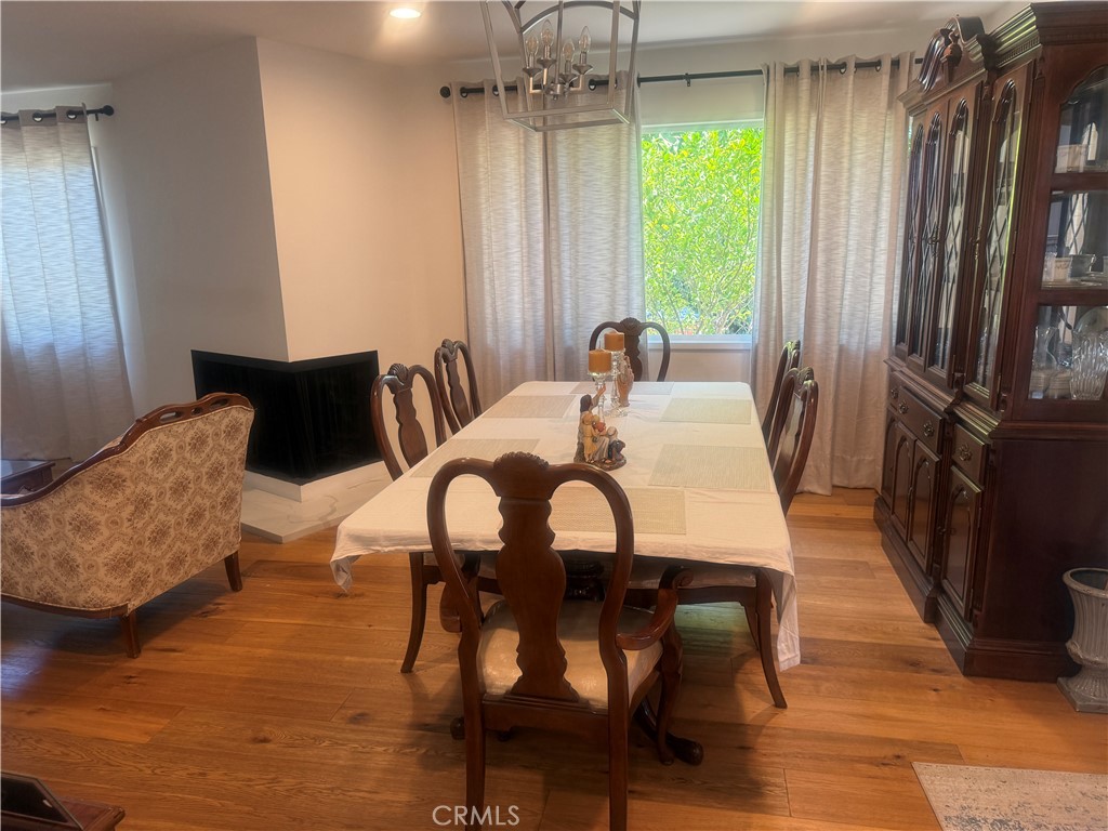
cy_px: 416
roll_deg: +2.4
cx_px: 554
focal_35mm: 24
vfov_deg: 56.8
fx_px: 768
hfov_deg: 71.6
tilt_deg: -11.2
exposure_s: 1/120
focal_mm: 6.76
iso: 160
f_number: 1.78
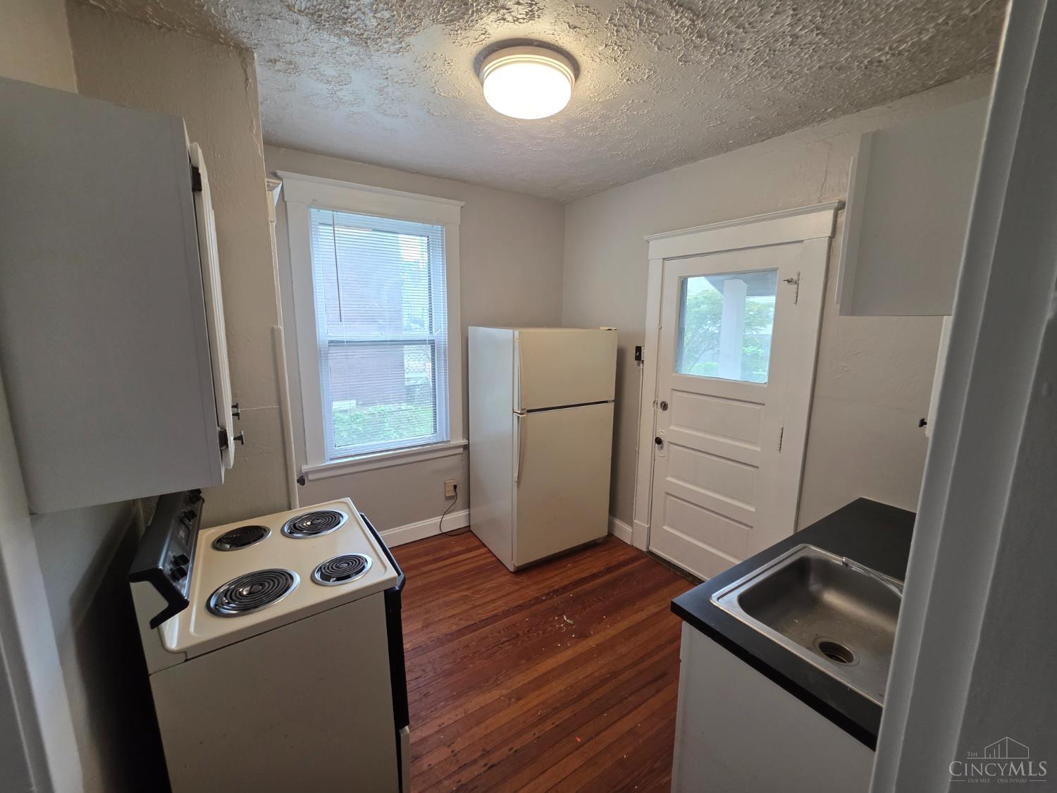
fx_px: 397
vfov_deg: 89.9
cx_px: 528
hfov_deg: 106.2
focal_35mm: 13
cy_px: 396
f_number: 1.9
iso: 160
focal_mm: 2.2
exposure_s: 1/120
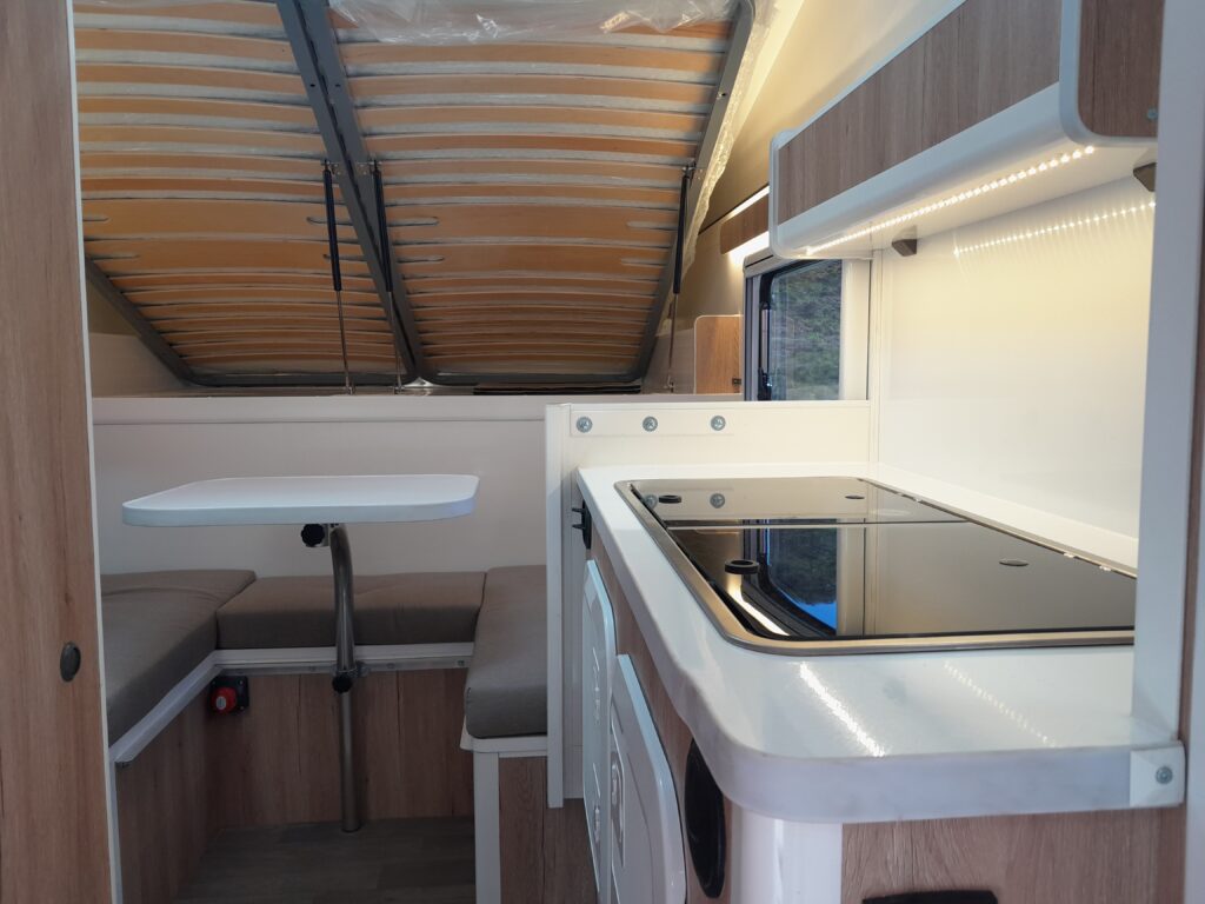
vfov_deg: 53.1
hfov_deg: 67.3
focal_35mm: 26
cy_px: 452
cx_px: 602
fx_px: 905
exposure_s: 1/60
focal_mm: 4
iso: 40
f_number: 1.8
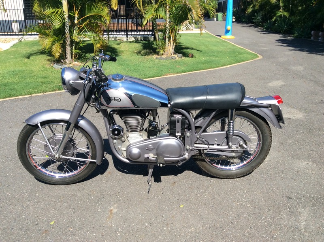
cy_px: 121
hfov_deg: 56.9
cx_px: 162
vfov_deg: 44.1
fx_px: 299
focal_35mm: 32
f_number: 2.4
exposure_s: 1/894
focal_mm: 3.3
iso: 32
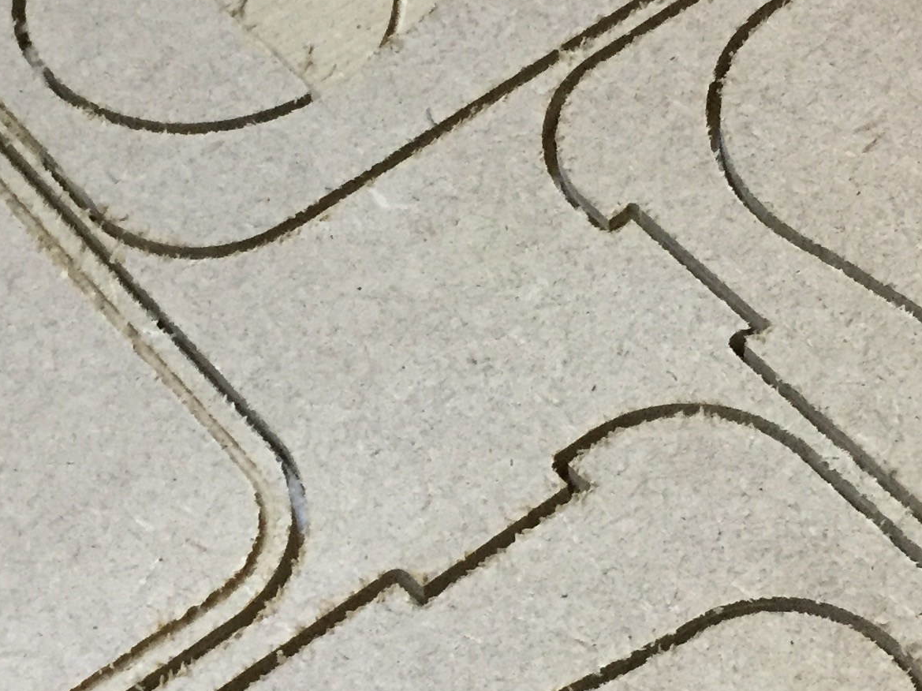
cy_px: 480
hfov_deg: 24.1
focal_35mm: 81
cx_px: 358
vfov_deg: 18.1
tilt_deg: -56.4
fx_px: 2157
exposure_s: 1/17
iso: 320
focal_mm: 4.15
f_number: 2.2
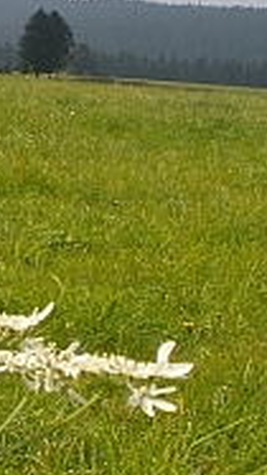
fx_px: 1588
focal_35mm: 126
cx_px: -175
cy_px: 130
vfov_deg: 17.0
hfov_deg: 9.3
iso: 80
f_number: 5.6
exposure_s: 1/500
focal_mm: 6.3
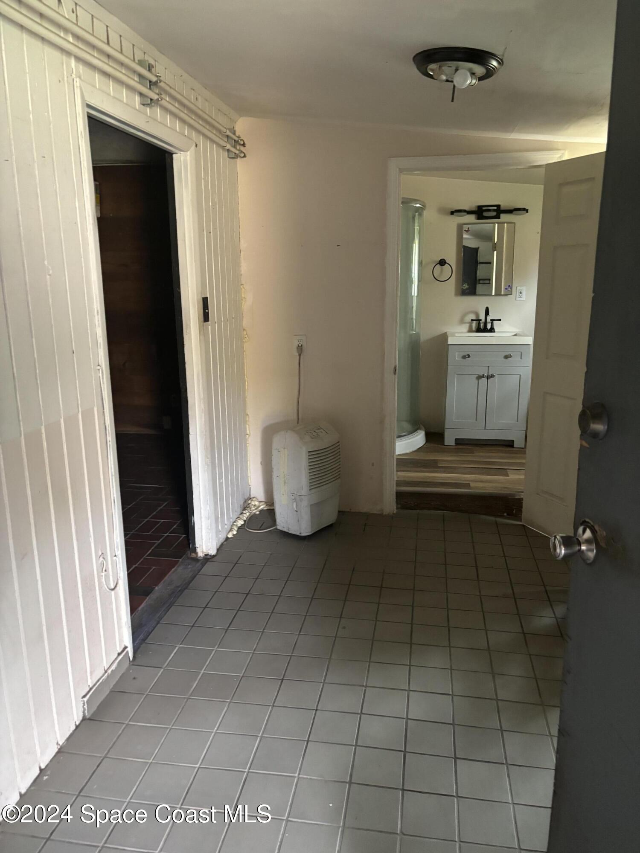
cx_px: 320
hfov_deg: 53.1
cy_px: 426
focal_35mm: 26
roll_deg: -0.2
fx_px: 641
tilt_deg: -12.8
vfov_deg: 67.3
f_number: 1.6
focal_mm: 5.96
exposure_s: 1/40
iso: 500
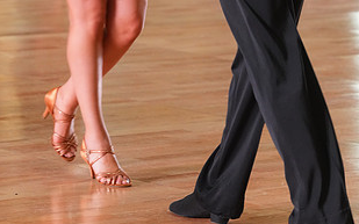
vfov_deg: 4.3
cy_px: -100
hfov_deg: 7.0
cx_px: 213
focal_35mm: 302
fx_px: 2954
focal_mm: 158
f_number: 5.6
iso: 3200
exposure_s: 1/200
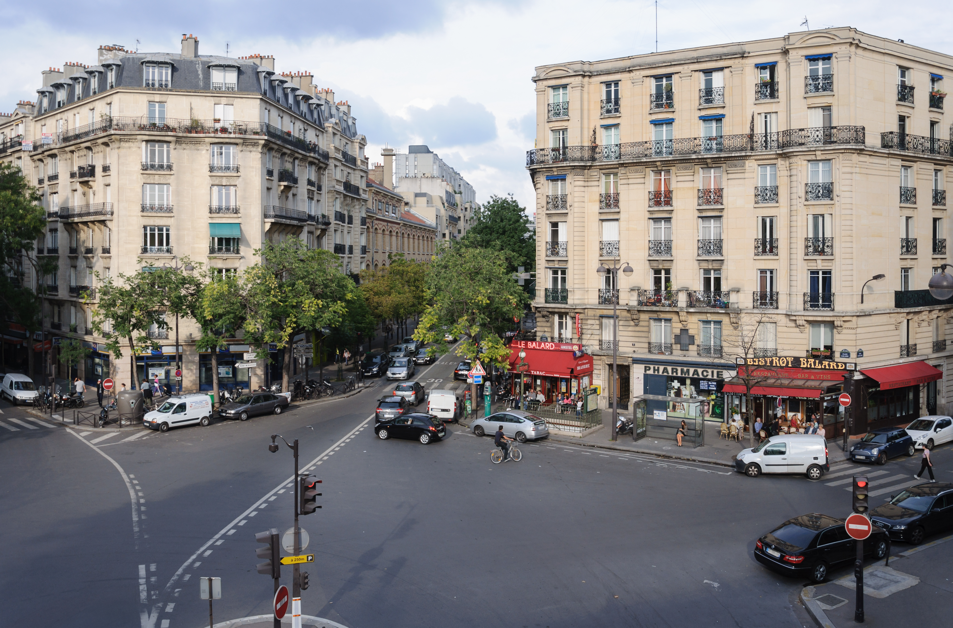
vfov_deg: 47.6
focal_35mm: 27
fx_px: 712
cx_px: 476
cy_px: 314
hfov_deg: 67.6
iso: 200
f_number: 6.3
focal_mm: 18
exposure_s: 1/320
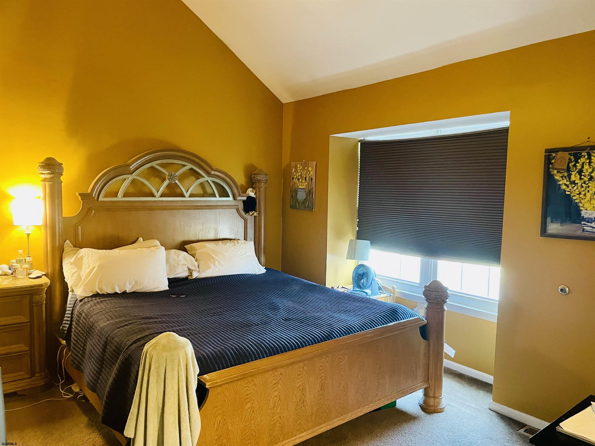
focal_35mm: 26
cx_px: 298
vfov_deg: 53.1
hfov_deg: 67.3
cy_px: 223
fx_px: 447
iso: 500
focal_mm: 4.2
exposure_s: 1/30
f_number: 1.6
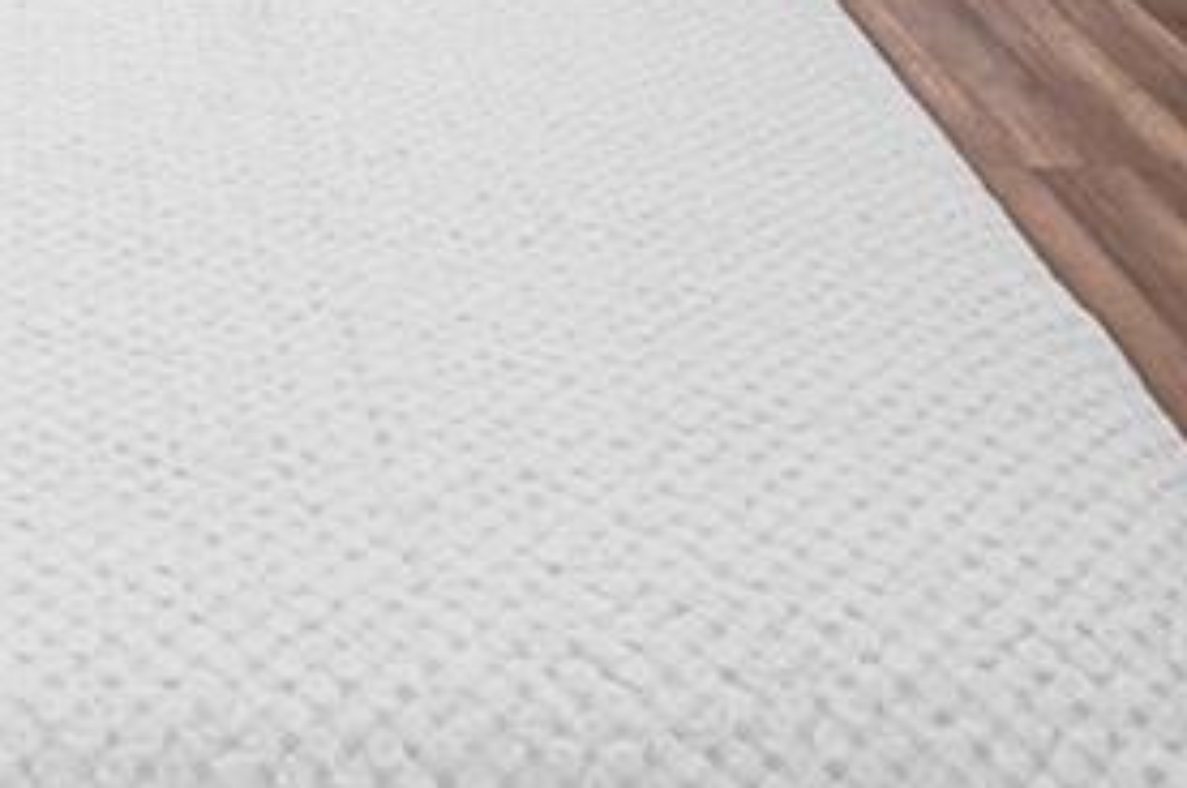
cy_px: -994
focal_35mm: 81
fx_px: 2668
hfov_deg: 24.1
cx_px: 26
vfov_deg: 13.3
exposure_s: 1/6
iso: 640
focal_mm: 14
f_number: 7.1
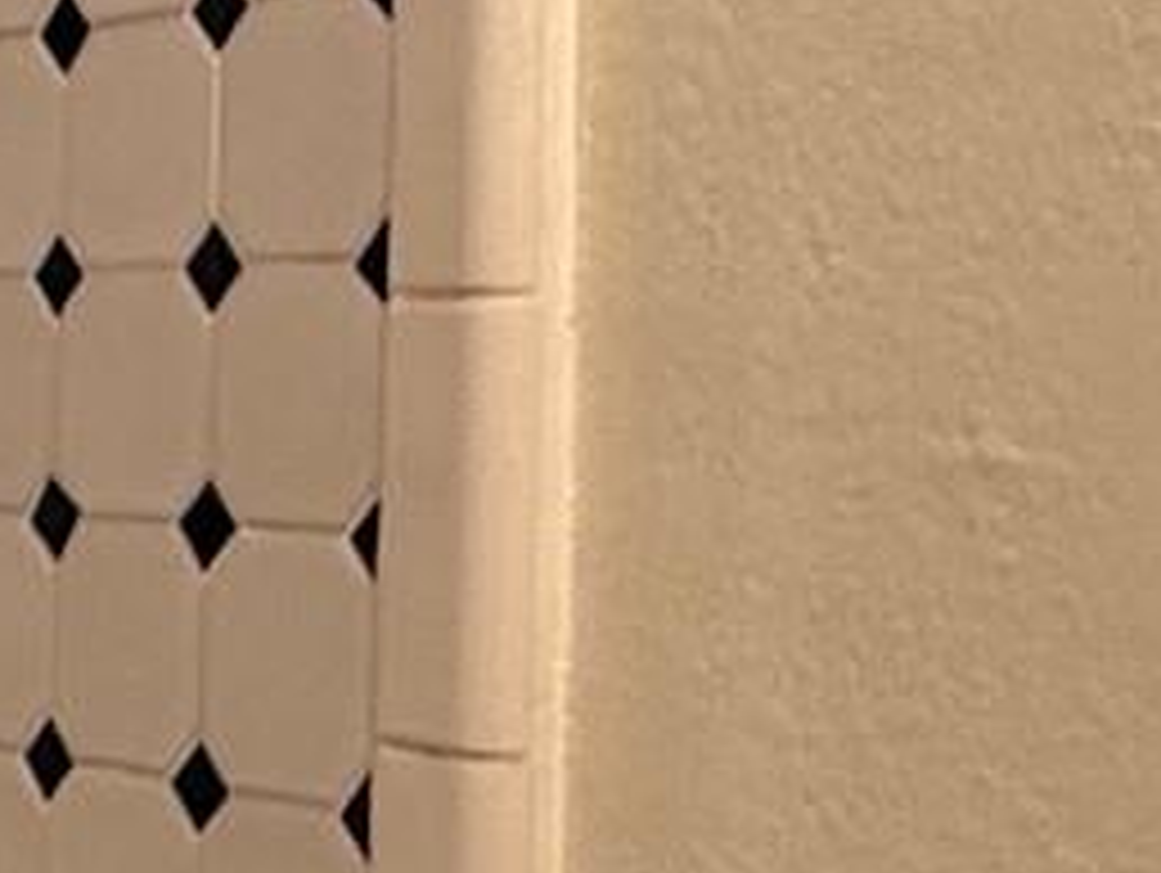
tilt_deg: -0.3
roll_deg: +0.5
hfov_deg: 11.9
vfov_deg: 13.4
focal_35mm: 111
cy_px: 482
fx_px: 3726
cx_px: -2070
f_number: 2.2
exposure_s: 1/120
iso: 125
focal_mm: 2.22
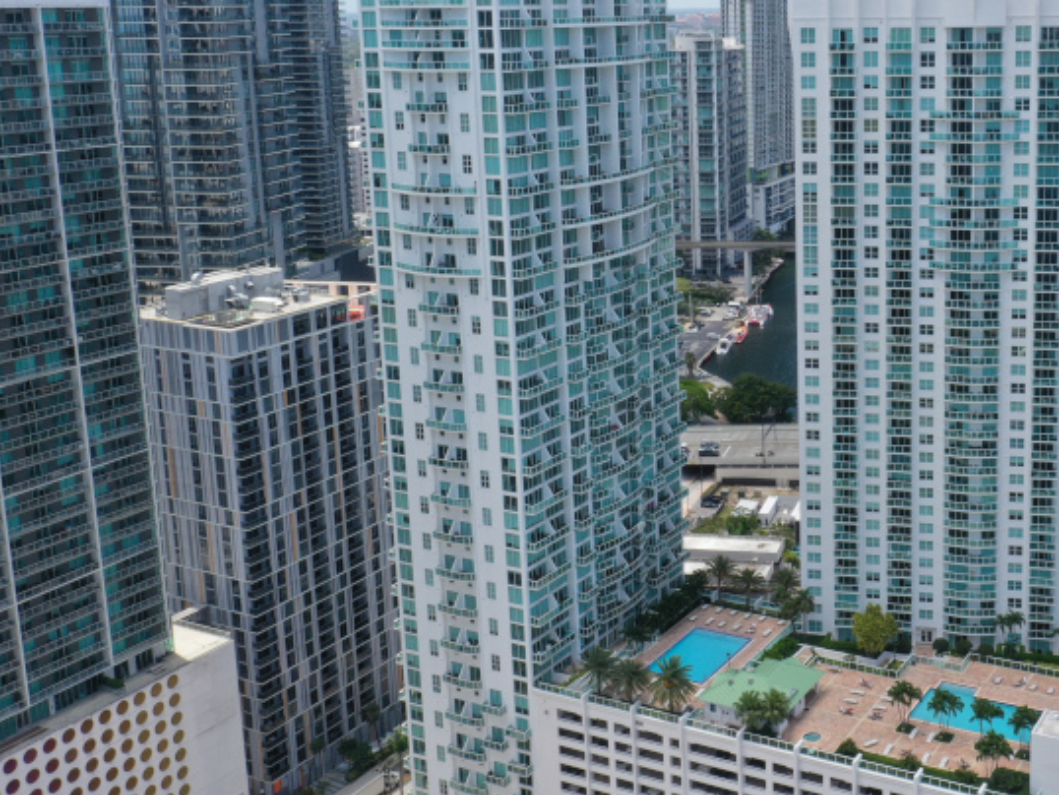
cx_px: 803
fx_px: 1377
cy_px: 256
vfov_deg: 31.9
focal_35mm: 45
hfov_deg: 40.8
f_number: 11
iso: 100
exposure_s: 1/120
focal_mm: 10.26
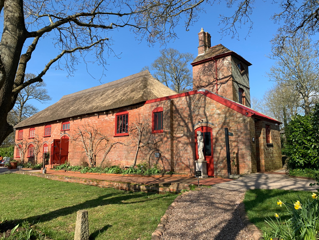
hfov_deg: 67.3
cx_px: 160
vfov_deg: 53.1
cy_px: 120
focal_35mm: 26
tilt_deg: +6.3
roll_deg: +1.2
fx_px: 240
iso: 25
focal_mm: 4.25
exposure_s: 1/1468
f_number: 1.8
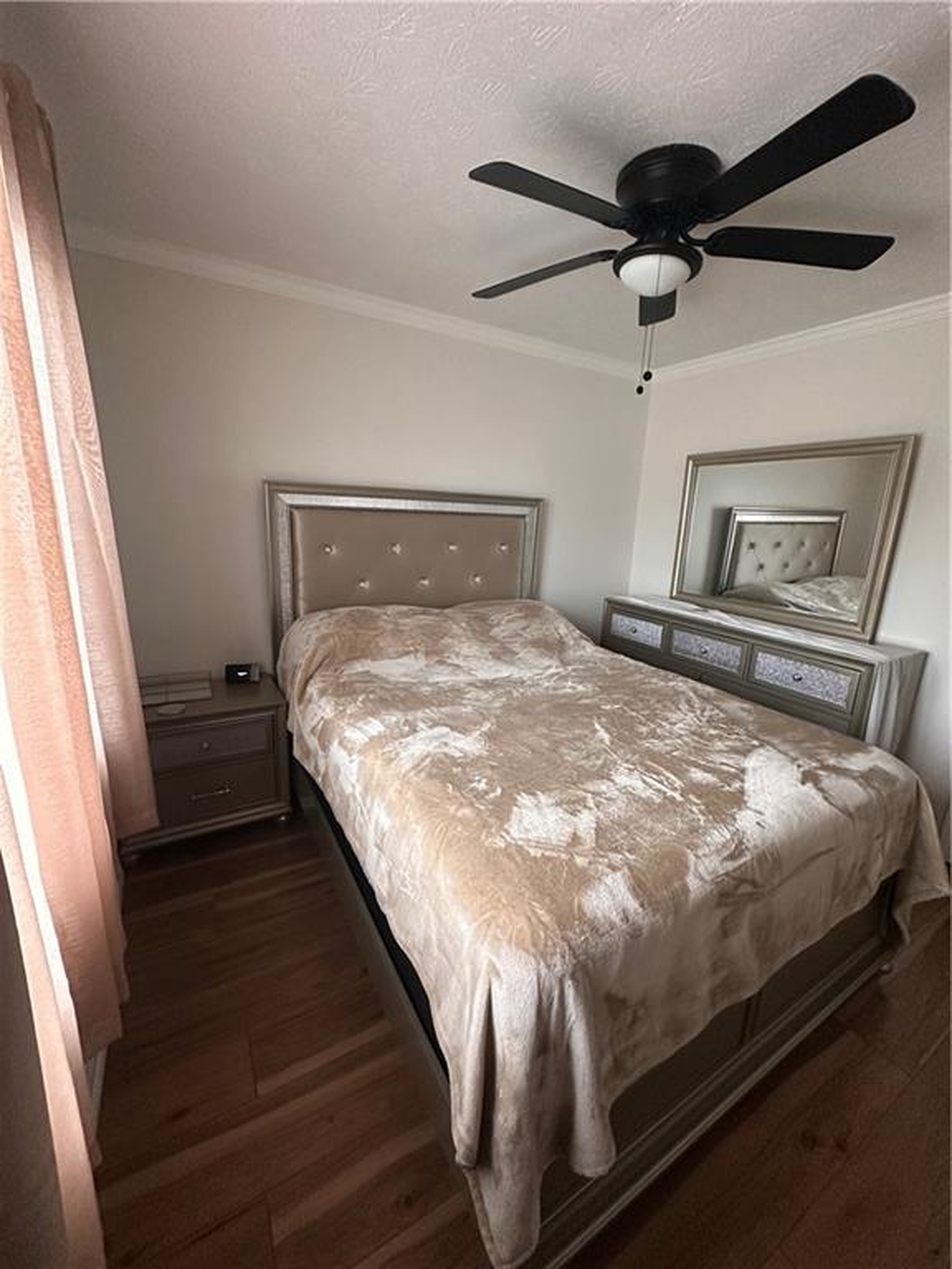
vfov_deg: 102.1
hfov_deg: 85.7
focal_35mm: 14
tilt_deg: -13.0
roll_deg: -3.6
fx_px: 513
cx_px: 476
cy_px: 634
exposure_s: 1/60
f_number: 2.2
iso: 500
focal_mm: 2.22
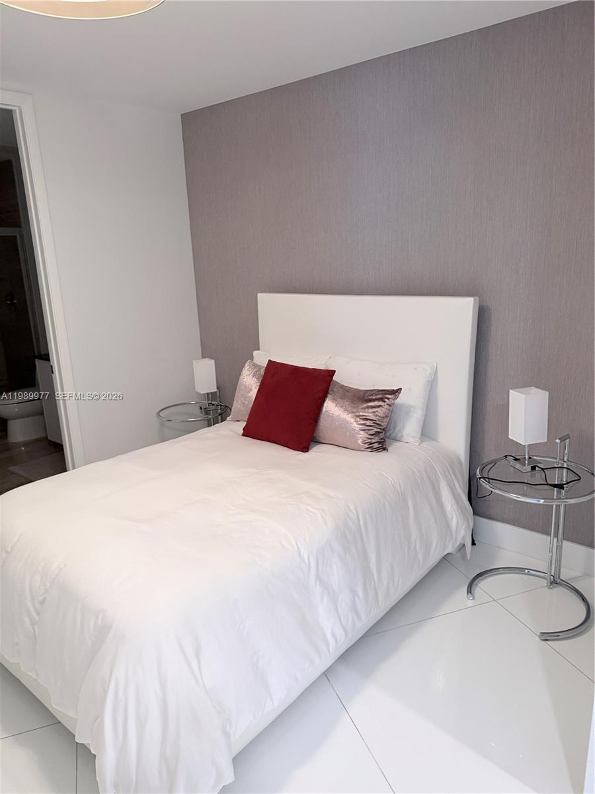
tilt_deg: -14.6
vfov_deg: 71.6
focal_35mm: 24
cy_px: 397
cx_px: 298
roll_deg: +2.4
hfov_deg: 56.8
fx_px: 550
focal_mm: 6.76
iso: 320
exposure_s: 1/60
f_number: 1.78
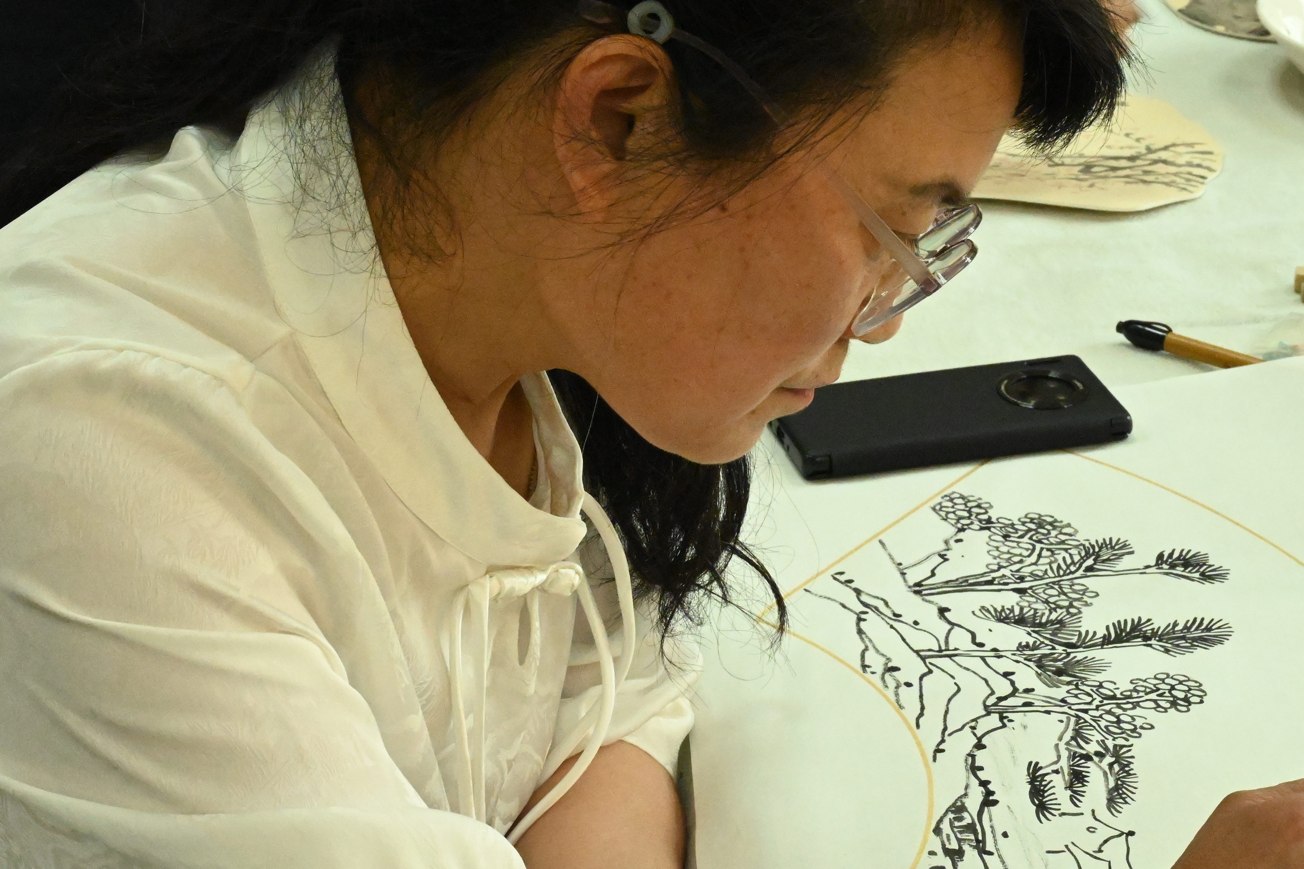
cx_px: 915
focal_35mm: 92
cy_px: 482
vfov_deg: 14.9
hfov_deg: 22.0
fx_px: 3332
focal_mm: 47
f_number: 14
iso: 10000
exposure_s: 1/50
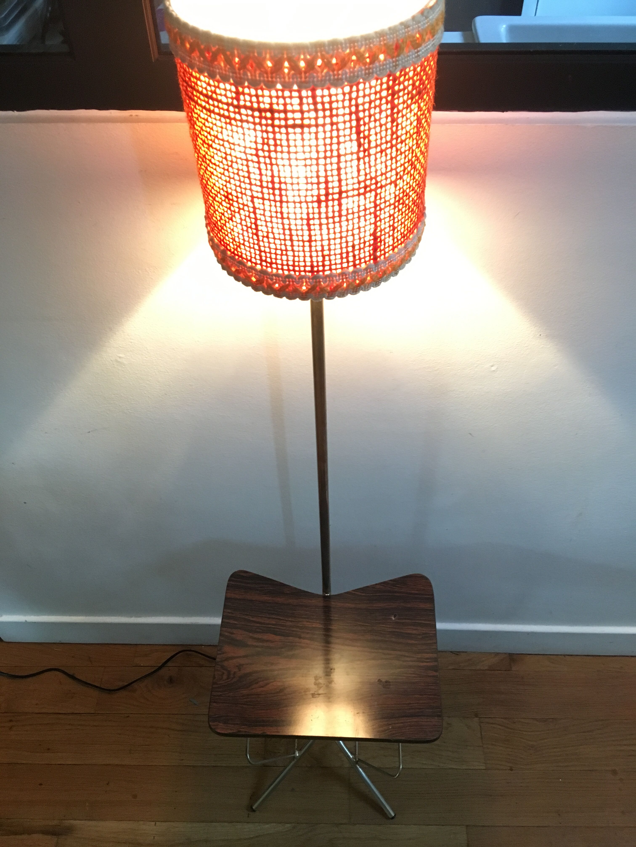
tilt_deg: -49.0
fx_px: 710
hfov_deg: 48.2
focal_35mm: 29
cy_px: 424
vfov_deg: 61.7
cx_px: 318
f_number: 2.2
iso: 200
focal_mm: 4.15
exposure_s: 1/25
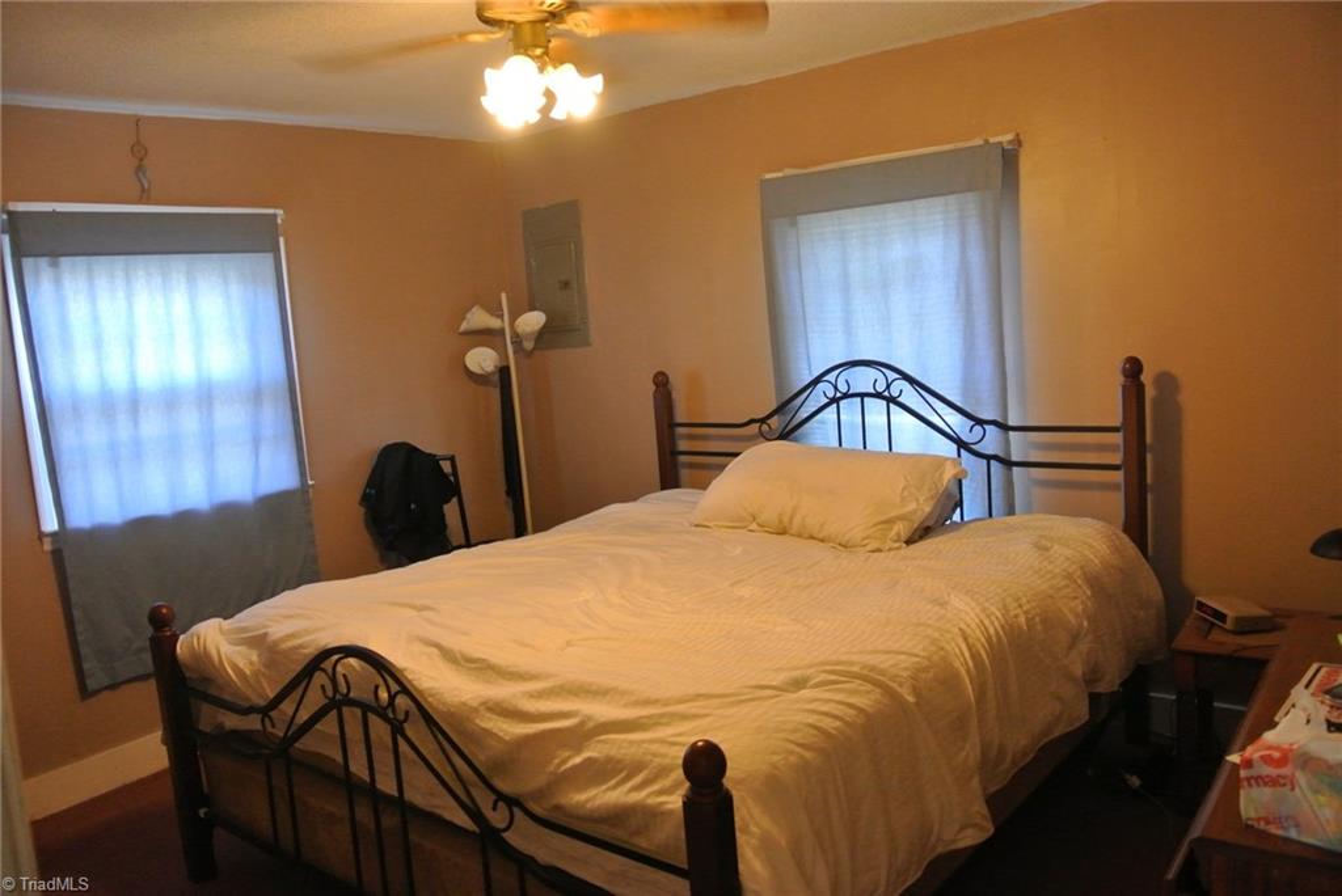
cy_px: 448
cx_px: 671
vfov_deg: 48.0
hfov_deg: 67.4
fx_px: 1007
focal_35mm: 27
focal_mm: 10
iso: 800
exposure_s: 1/30
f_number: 3.5
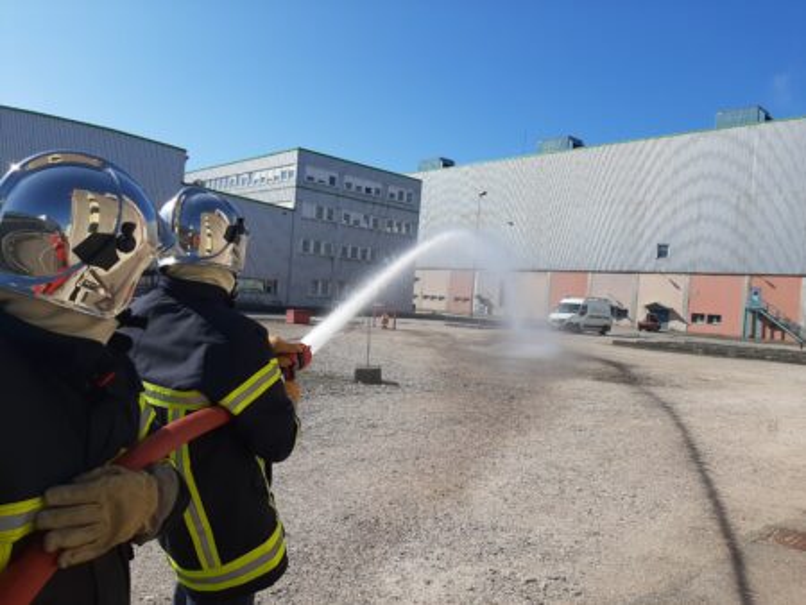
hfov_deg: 67.3
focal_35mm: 26
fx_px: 606
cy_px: 302
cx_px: 403
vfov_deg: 53.1
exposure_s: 1/3413
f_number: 1.7
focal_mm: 3.93
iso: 40
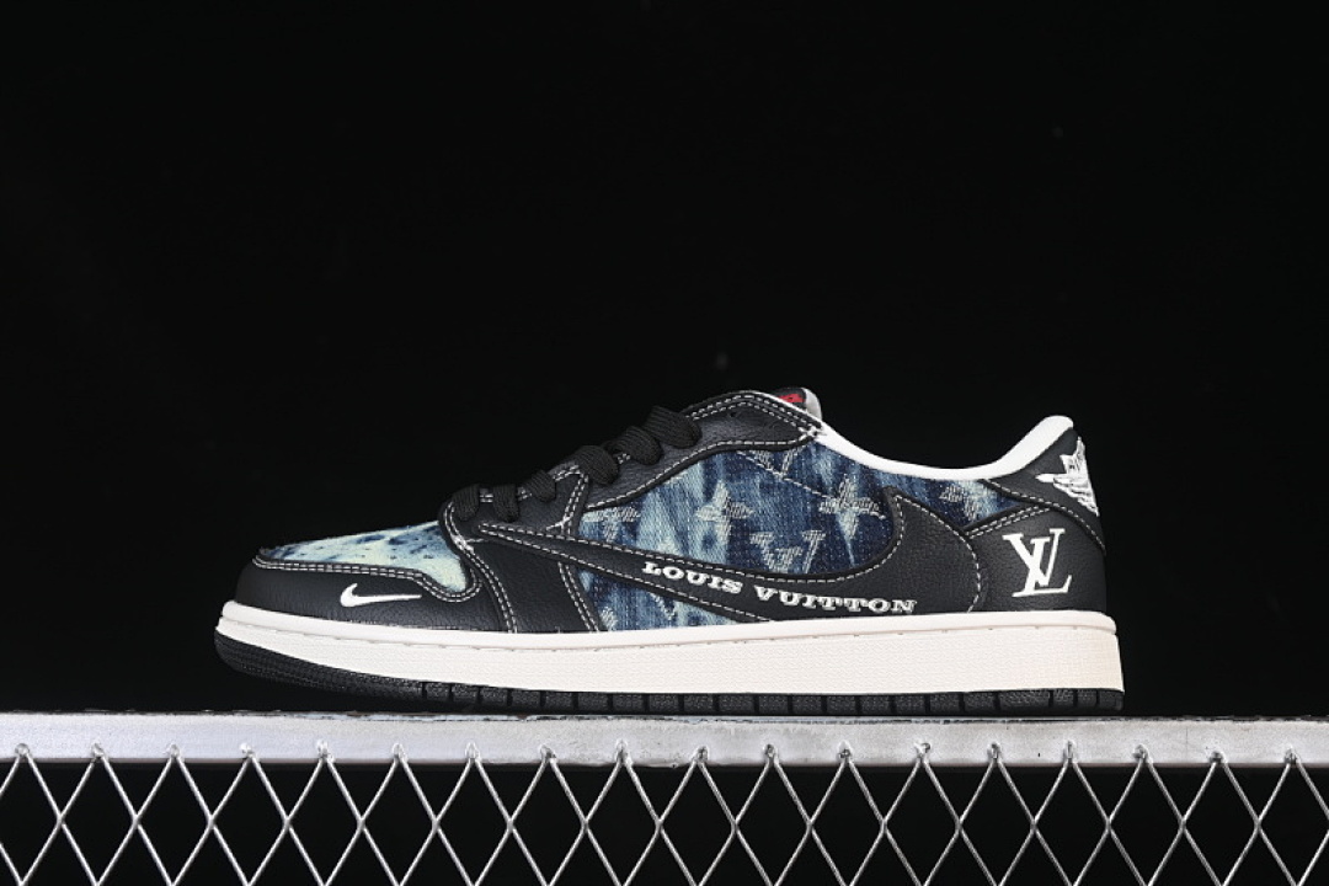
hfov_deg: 27.0
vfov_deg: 18.2
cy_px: 443
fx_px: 2769
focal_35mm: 75
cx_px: 664
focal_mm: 50
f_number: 6.3
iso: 160
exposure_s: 1/60
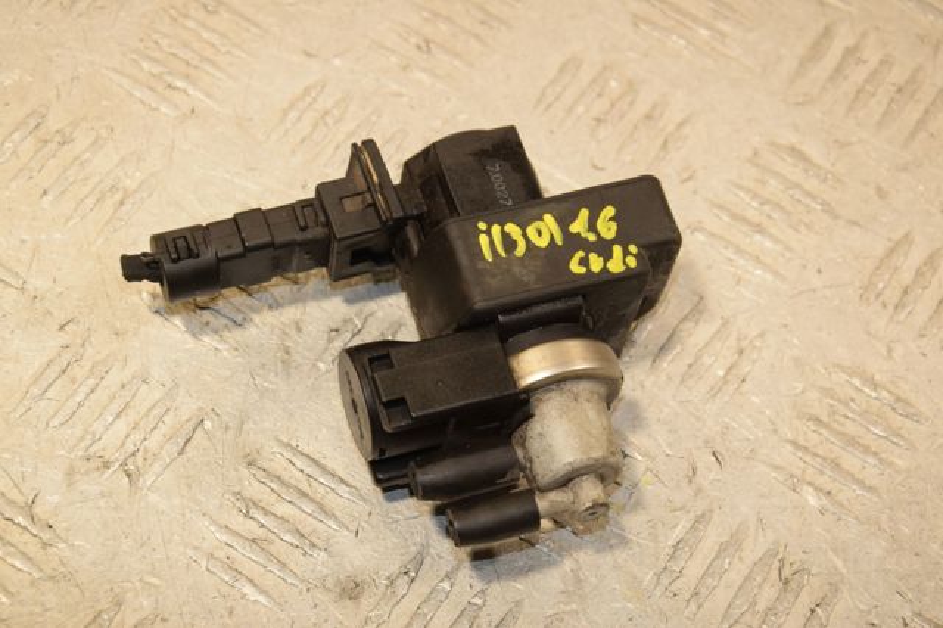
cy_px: 314
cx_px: 472
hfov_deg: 19.5
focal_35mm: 105
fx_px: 2749
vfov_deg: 13.0
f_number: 7.1
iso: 800
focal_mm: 70
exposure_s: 1/200
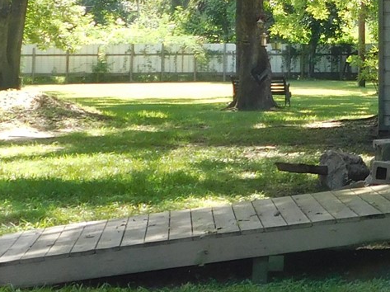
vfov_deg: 10.9
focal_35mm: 130
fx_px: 1464
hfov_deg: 14.9
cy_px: -157
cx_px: 388
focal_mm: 5.3
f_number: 3.2
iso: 125
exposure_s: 1/160
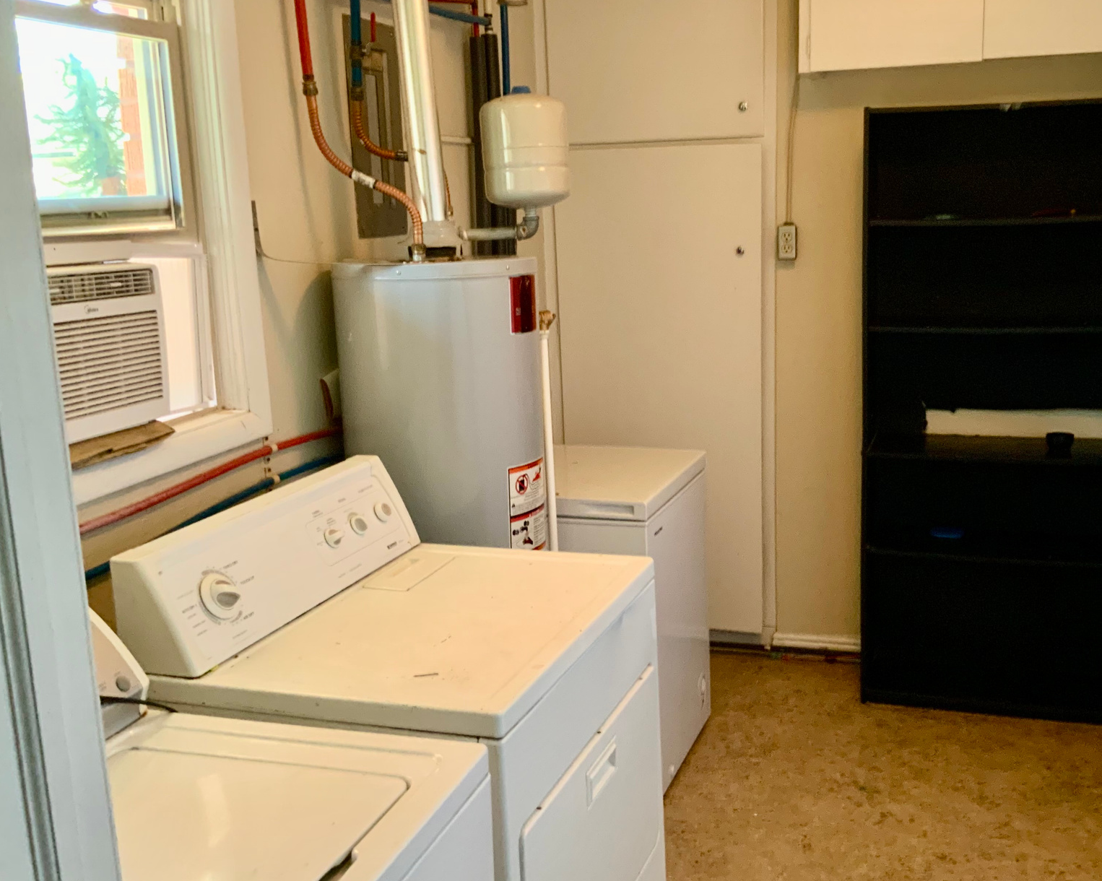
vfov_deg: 39.1
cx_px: 633
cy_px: 440
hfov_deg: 47.8
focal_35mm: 38
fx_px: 1239
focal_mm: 3
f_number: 1.8
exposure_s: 1/60
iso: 250
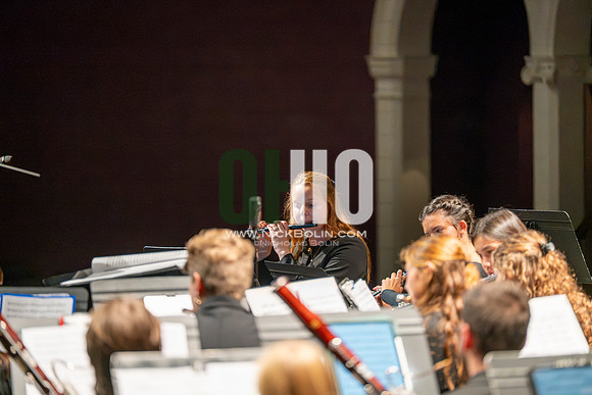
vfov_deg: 6.9
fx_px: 3290
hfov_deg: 10.3
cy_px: 198
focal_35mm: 200
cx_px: 296
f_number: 2.8
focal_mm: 200
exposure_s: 1/640
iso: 4000
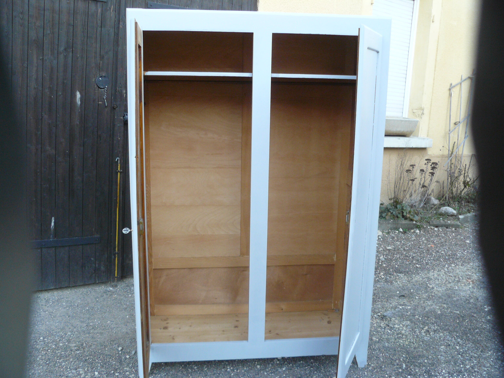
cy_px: 189
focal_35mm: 36
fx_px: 524
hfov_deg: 51.4
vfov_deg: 39.7
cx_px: 252
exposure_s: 1/30
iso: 160
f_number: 2.8
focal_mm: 6
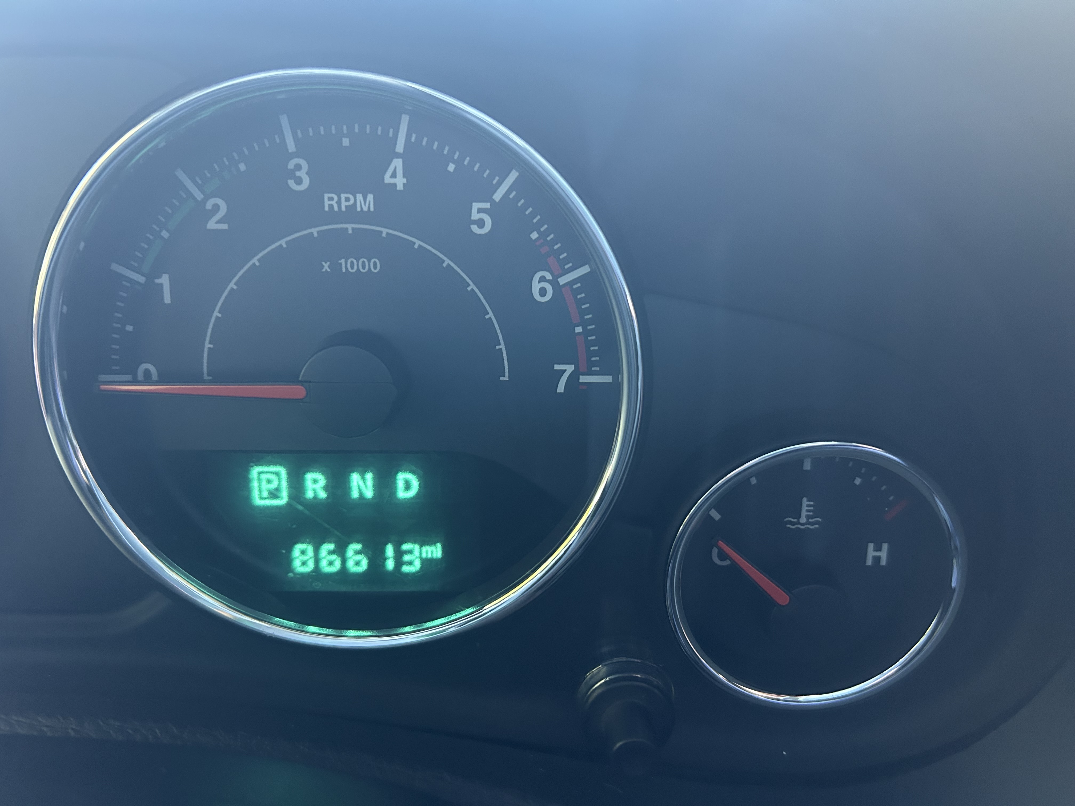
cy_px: 403
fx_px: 807
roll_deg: +0.2
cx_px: 538
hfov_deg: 67.3
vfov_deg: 53.1
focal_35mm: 26
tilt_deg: -32.2
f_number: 1.5
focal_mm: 5.7
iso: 500
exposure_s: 1/52
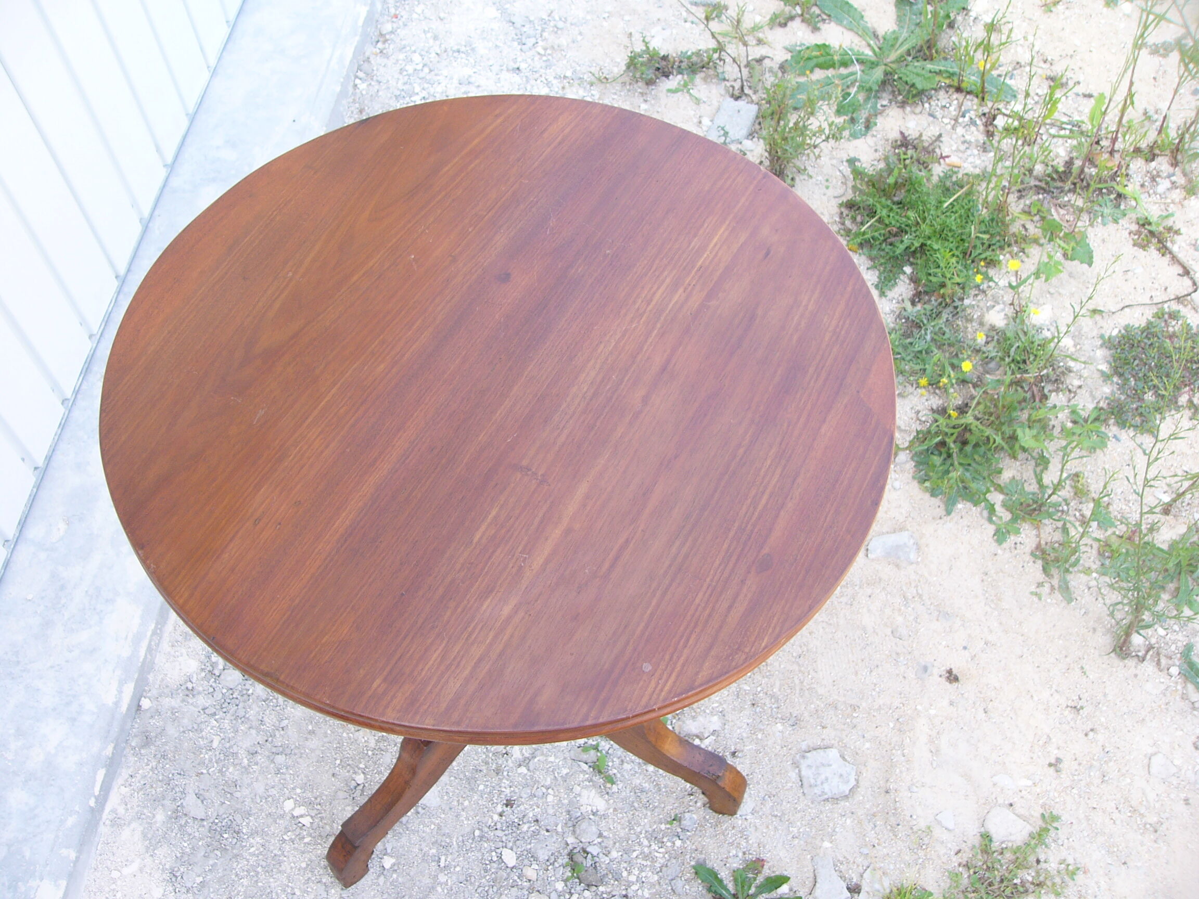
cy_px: 450
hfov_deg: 49.0
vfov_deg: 37.7
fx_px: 1316
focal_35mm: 38
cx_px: 600
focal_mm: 6.4
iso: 50
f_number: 2.8
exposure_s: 1/60
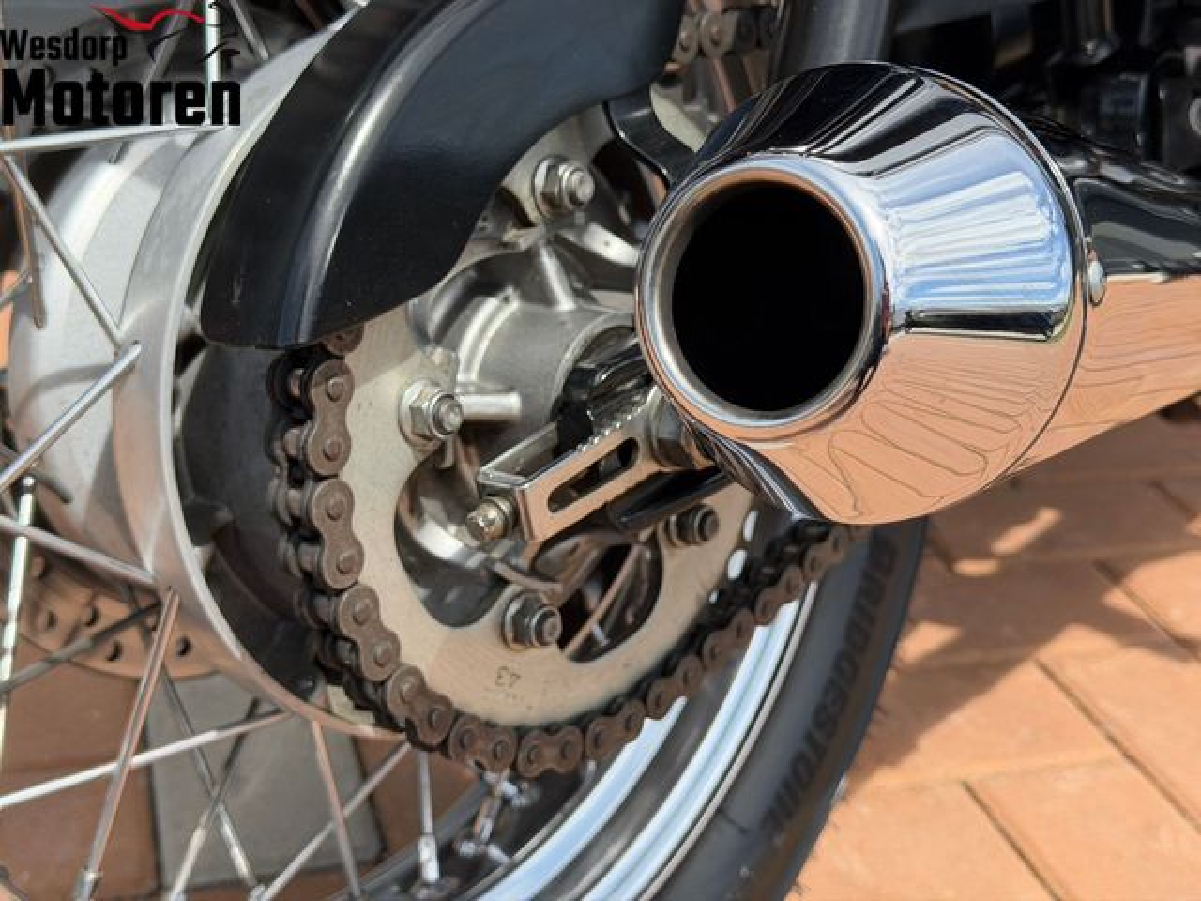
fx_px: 1665
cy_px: 450
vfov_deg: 30.3
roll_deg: -2.8
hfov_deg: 39.7
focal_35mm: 48
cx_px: 600
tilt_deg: -24.9
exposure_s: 1/2667
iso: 100
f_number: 1.78
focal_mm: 6.76
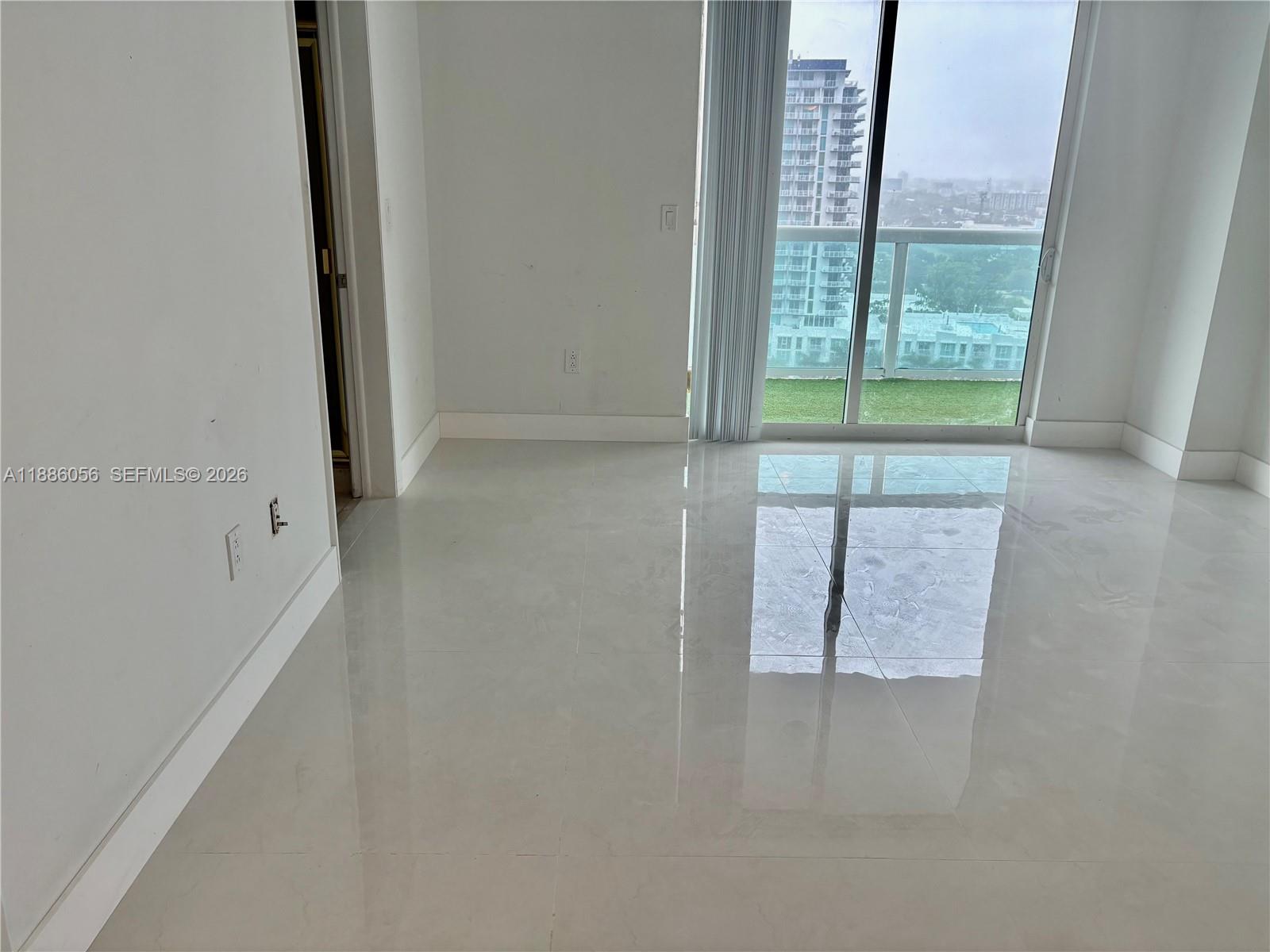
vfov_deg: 53.1
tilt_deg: -15.7
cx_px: 635
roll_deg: -0.3
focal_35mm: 26
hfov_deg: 67.3
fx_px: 954
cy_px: 476
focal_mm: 5.96
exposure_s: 1/229
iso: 64
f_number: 1.6
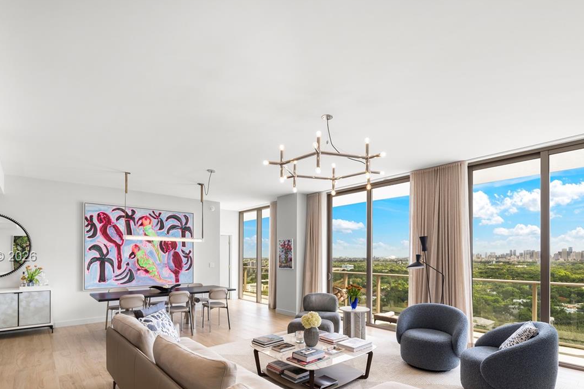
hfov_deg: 90.0
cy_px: 257
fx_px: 292
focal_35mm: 18
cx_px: 304
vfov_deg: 65.7
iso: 200
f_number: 9
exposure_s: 1/5
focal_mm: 12
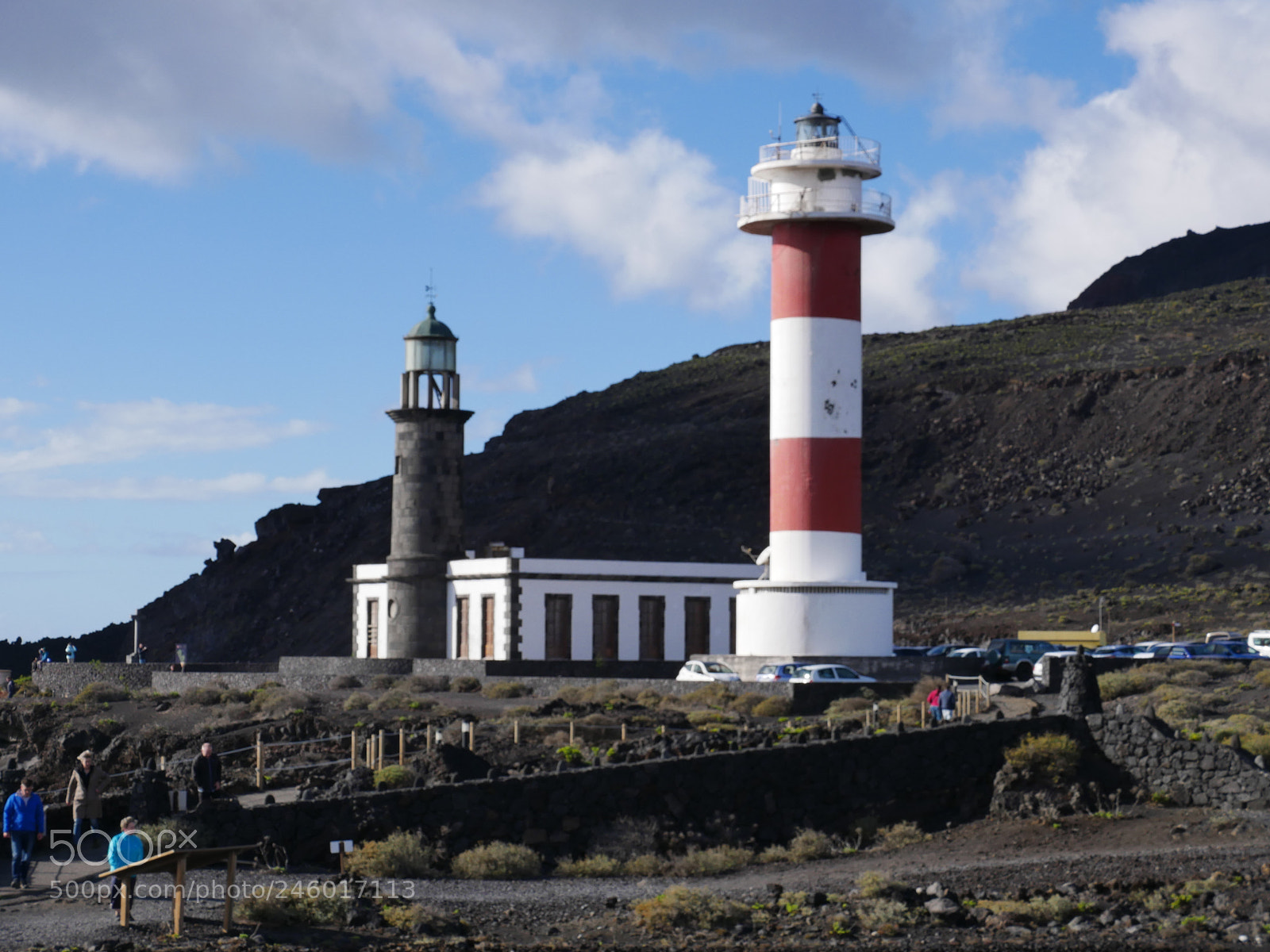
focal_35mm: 80
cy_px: 476
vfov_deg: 18.4
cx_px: 635
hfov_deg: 24.4
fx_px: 2935
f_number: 9
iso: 200
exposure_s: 1/400
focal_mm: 40
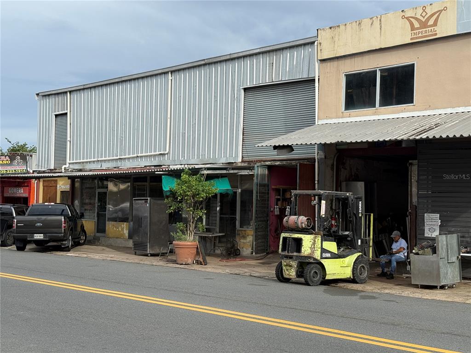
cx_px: 236
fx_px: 653
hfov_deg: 39.7
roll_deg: -1.7
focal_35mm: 48
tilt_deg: +3.0
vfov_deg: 30.3
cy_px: 176
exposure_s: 1/1883
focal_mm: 6.76
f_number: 1.78
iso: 64
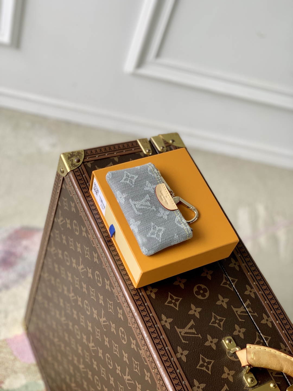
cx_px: 146
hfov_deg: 28.0
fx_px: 587
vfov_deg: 36.8
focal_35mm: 52
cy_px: 196
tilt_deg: -48.4
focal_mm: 6
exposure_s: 1/122
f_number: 2.4
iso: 25
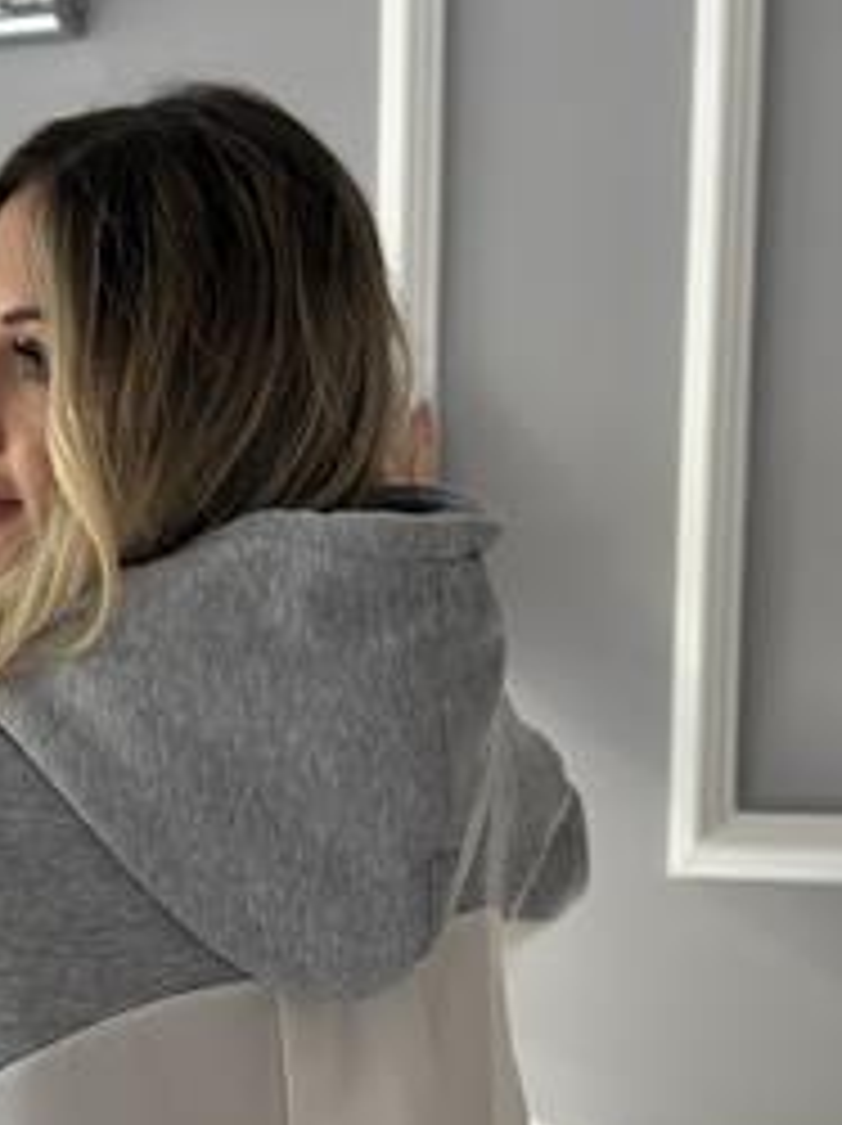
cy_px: 1058
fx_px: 3249
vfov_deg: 19.2
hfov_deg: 14.7
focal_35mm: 100
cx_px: 140
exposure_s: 1/74
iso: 125
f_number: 1.78
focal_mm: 6.86
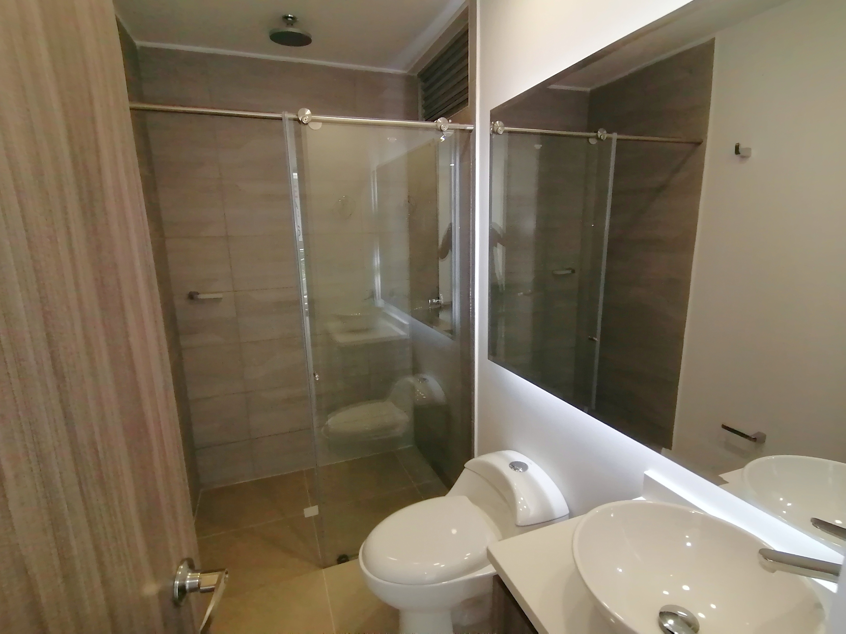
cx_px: 423
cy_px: 317
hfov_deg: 91.0
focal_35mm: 17
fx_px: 415
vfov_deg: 74.7
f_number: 2.4
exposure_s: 1/60
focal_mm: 2.7
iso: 160
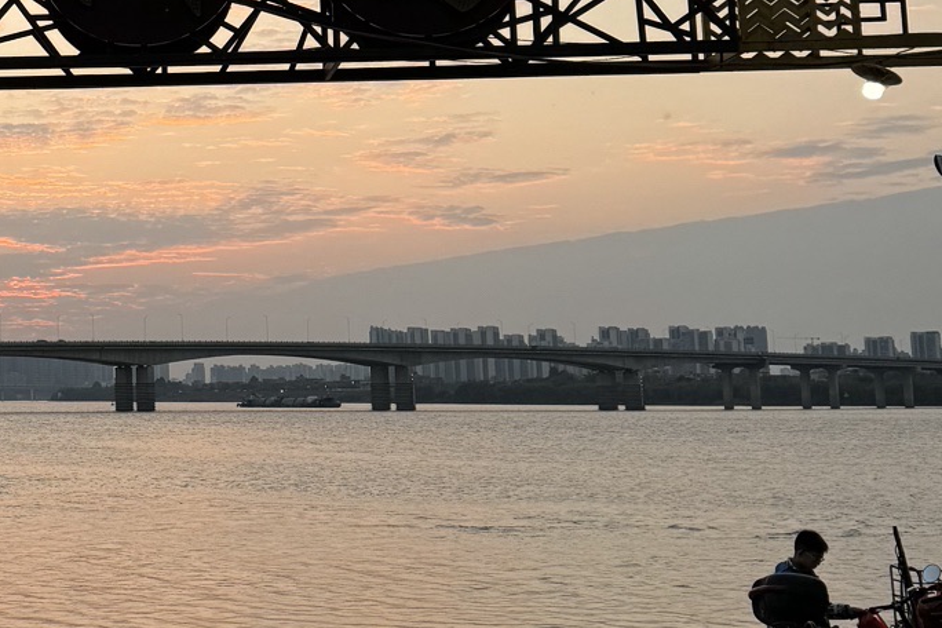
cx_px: -29
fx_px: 1910
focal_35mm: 73
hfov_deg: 26.1
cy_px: 112
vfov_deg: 18.5
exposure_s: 1/723
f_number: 1.78
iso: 80
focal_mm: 6.86
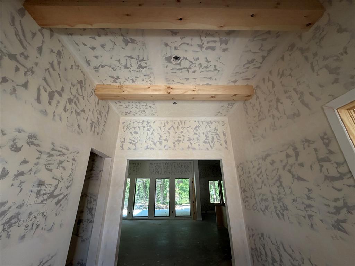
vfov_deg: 85.7
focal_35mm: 14
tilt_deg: +23.1
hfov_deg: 102.1
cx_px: 178
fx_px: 144
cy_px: 133
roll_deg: +1.8
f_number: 2.2
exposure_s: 1/121
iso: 200
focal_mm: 2.22
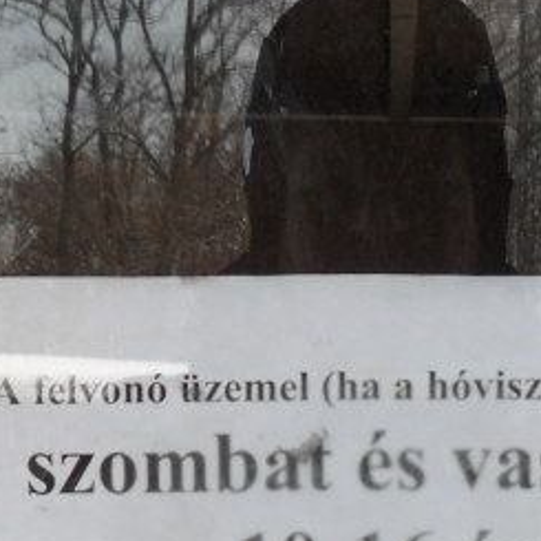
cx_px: 409
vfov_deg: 16.7
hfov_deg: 17.1
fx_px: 1786
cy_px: 598
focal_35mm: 101
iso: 100
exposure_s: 1/180
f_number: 2.8
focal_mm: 6.2
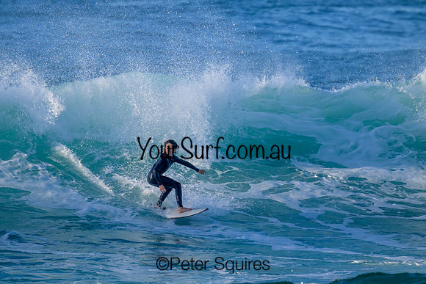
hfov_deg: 2.6
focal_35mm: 800
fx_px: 9468
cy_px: 142
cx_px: 213
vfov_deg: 1.7
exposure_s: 1/2000
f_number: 11
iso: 1800
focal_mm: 800
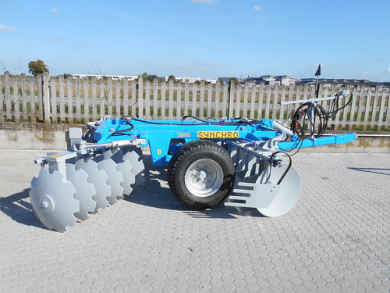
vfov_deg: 53.1
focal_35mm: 26
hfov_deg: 67.3
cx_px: 195
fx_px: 293
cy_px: 146
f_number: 3.2
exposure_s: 1/800
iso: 80
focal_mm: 4.6
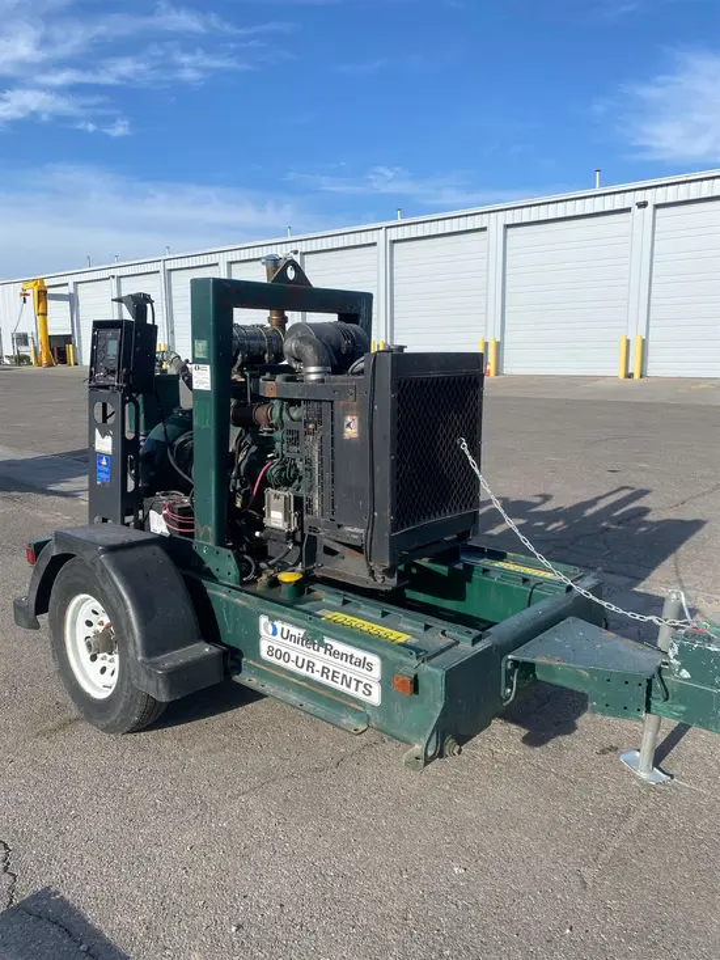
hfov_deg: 53.1
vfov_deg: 67.3
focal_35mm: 26
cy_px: 480
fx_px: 721
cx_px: 360
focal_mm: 4.25
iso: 32
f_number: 1.8
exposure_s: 1/2625
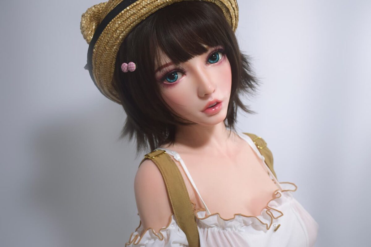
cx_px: 186
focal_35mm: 48
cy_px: 124
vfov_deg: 28.1
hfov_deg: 41.1
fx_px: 495
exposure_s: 1/100
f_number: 5
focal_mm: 32
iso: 400
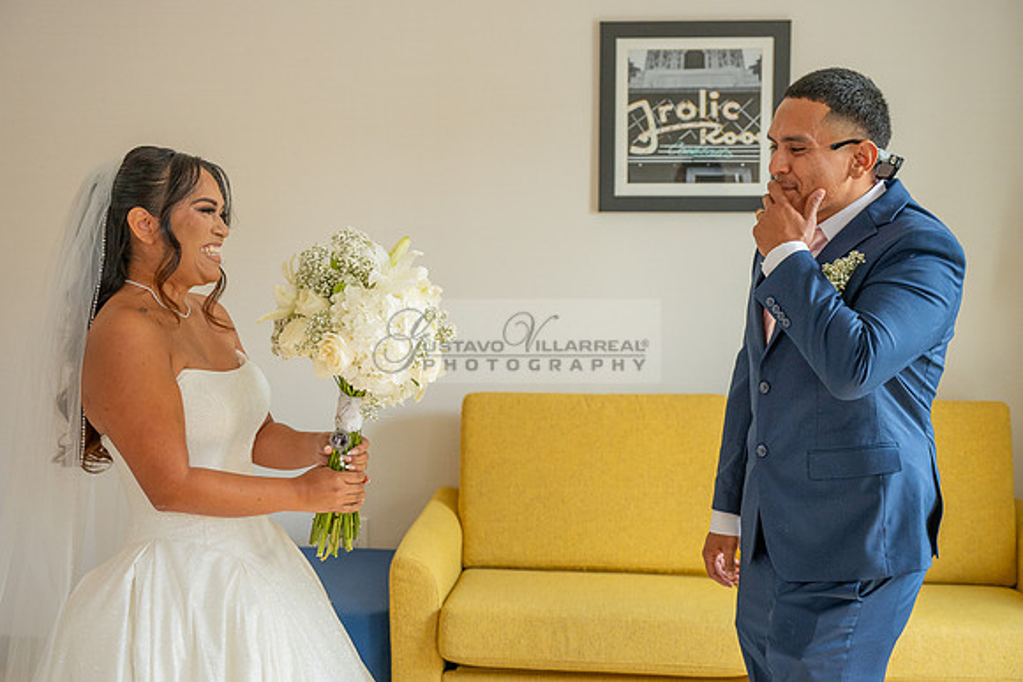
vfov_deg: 29.3
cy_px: 341
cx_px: 512
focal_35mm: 46
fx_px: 1307
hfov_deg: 42.7
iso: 1250
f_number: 4
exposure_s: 1/200
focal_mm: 46
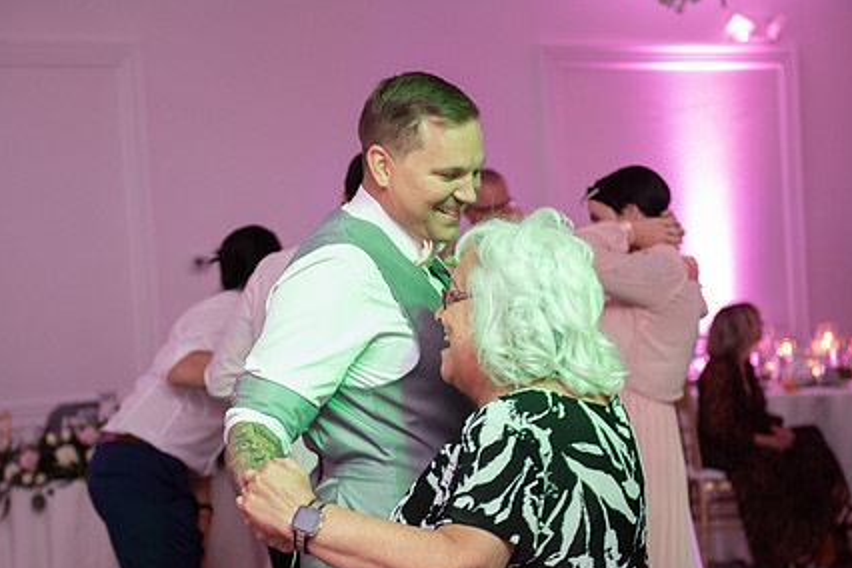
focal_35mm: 79
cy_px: 367
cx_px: 432
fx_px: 1870
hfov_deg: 25.7
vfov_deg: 17.2
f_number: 3.2
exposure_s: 1/160
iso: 2500
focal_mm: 58
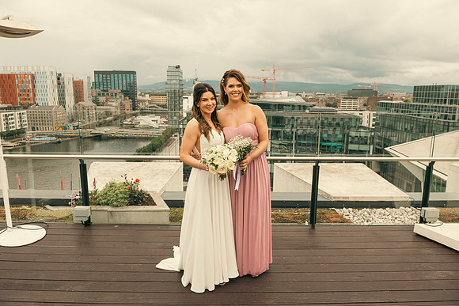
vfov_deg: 53.2
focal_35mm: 24
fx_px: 306
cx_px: 230
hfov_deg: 73.7
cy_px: 153
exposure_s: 1/250
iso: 200
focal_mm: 24
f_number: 6.3
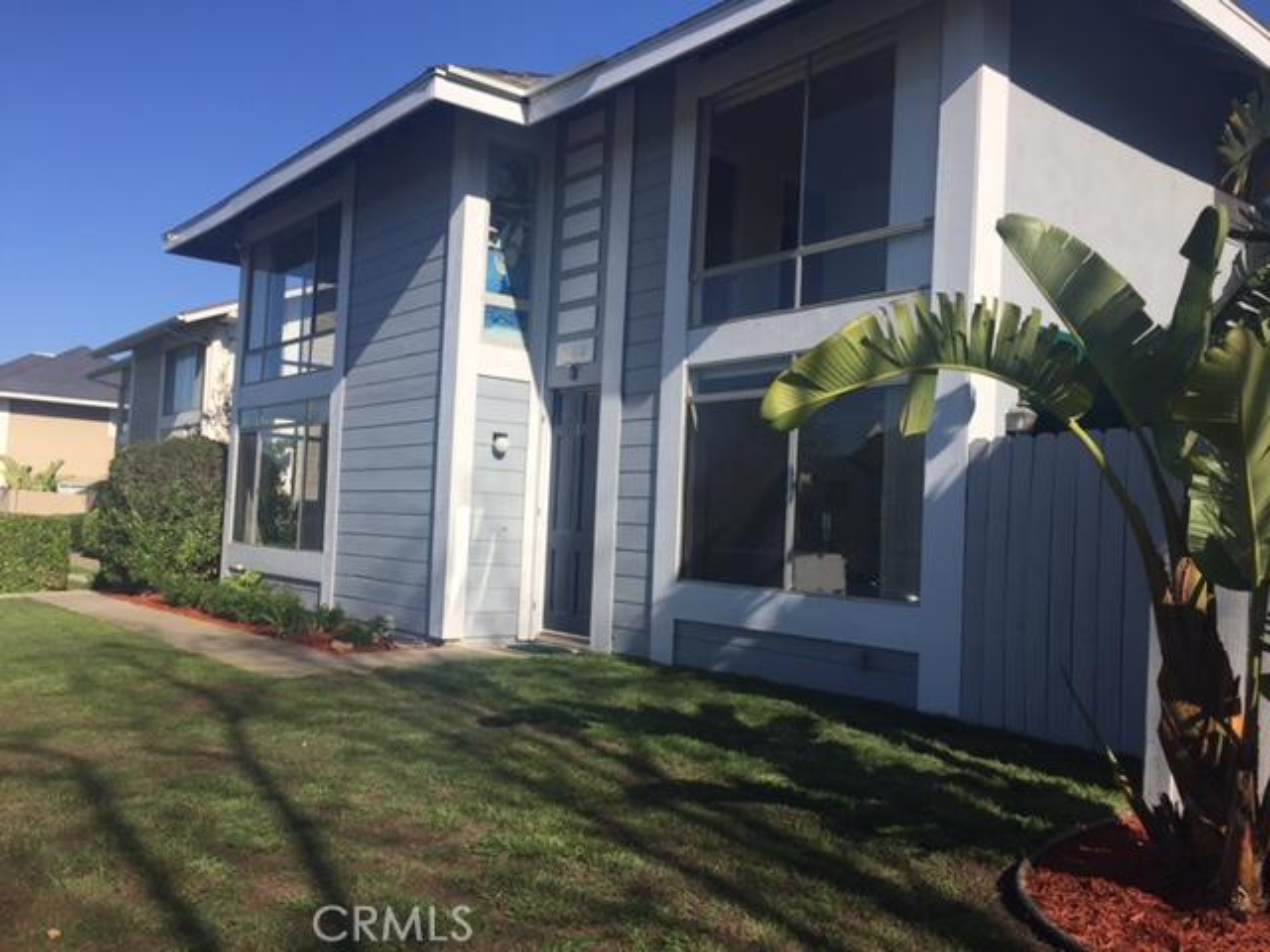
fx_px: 1064
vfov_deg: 48.2
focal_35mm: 29
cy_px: 476
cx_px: 635
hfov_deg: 61.7
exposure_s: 1/2326
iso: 32
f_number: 2.2
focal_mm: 4.15
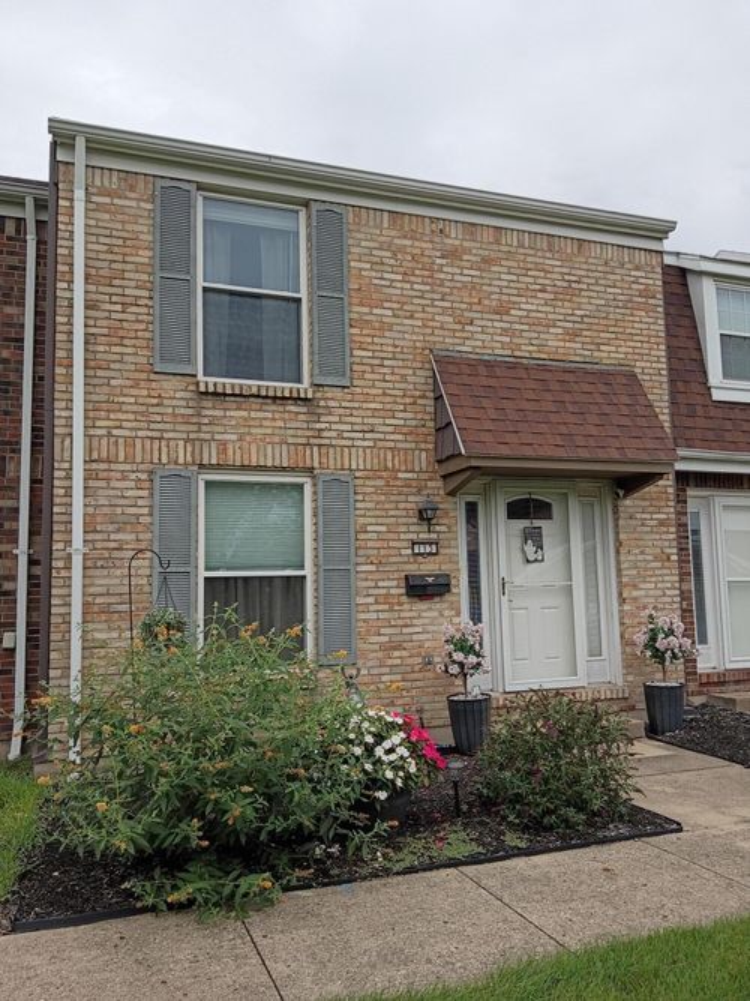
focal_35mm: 28
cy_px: 500
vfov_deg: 63.5
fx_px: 809
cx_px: 375
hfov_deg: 49.7
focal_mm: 3.42
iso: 122
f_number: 2.2
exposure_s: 1/120
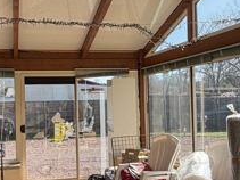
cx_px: 114
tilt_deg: +2.7
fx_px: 367
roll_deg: +2.4
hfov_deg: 36.2
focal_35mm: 53
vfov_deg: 27.5
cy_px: 92
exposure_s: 1/554
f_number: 2.2
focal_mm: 2.22
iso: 40
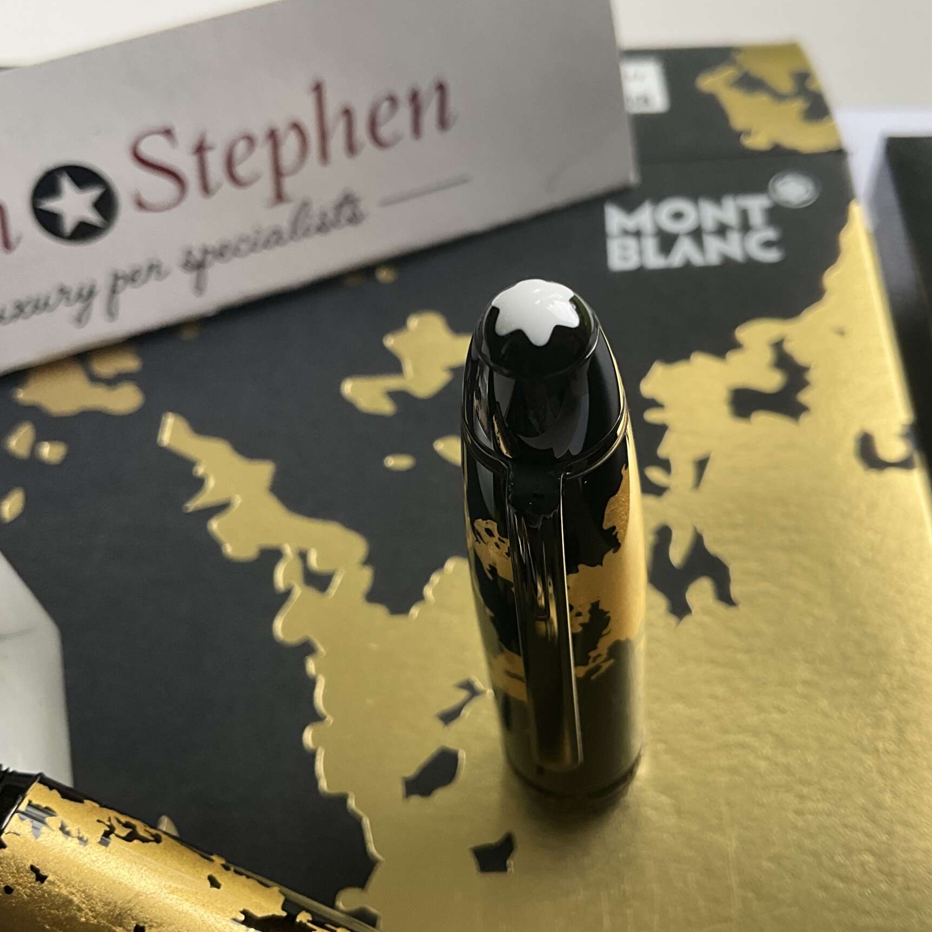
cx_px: 523
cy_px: 460
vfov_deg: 43.9
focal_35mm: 38
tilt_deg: -55.8
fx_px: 1158
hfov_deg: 43.8
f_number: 1.8
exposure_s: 1/122
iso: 40
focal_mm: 3
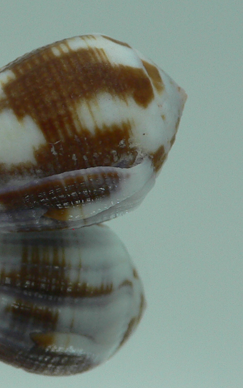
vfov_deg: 26.1
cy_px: 168
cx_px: 27
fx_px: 837
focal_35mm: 79
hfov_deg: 16.3
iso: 80
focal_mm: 4.6
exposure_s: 1/60
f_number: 2.8
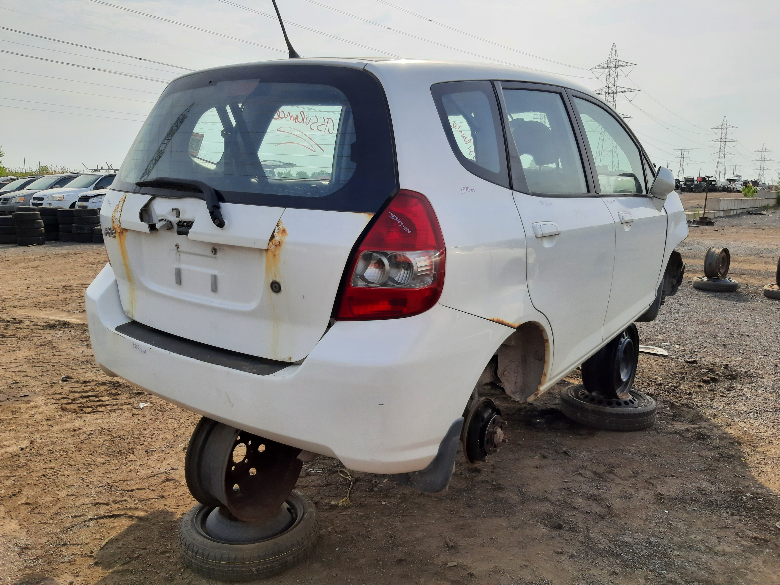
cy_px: 292
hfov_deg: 67.3
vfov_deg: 53.1
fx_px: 586
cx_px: 390
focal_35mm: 26
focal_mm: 3.92
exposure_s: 1/1724
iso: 40
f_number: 1.7
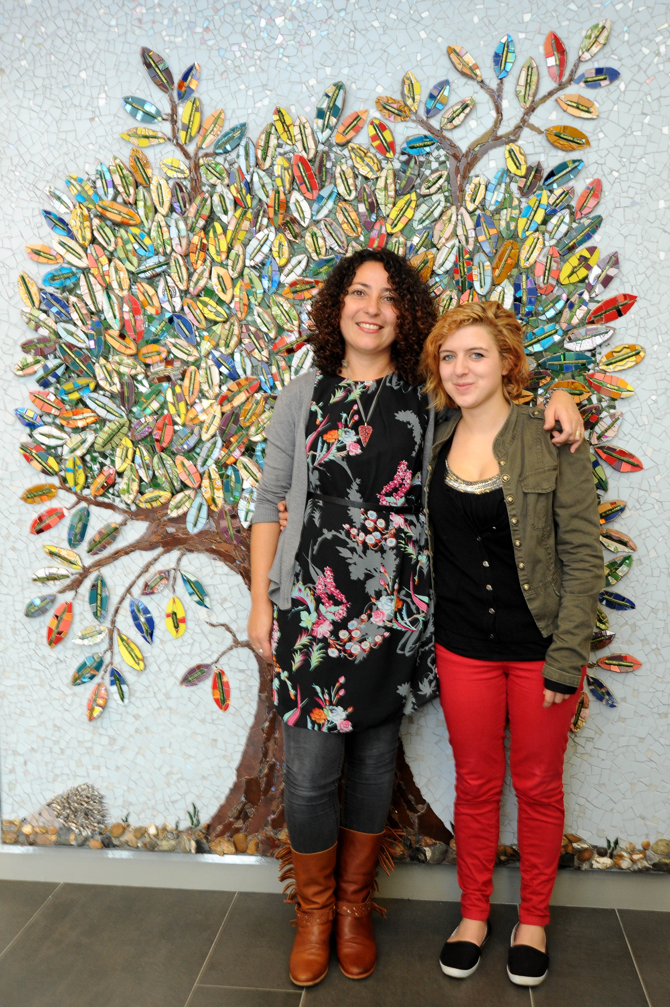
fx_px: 839
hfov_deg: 43.6
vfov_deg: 62.0
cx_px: 335
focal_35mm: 30
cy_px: 504
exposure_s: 1/80
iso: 1600
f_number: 5.6
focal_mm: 30
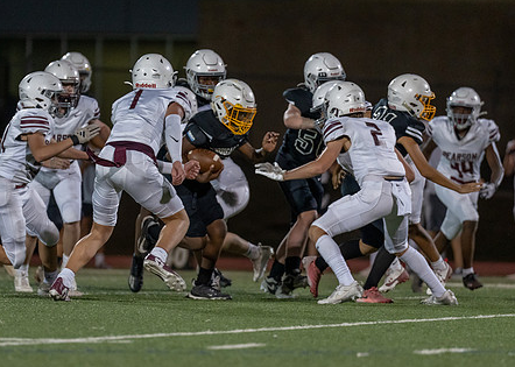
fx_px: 5042
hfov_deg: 5.8
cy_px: 194
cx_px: 200
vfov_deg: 4.2
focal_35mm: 345
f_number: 2.8
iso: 2000
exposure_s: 1/1000
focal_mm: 200
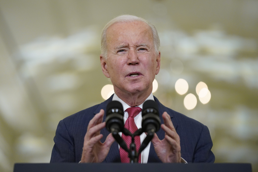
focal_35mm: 200
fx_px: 1433
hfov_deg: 10.3
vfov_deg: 6.9
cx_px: 129
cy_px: 86
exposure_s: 1/320
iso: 3200
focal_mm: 200
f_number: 2.8
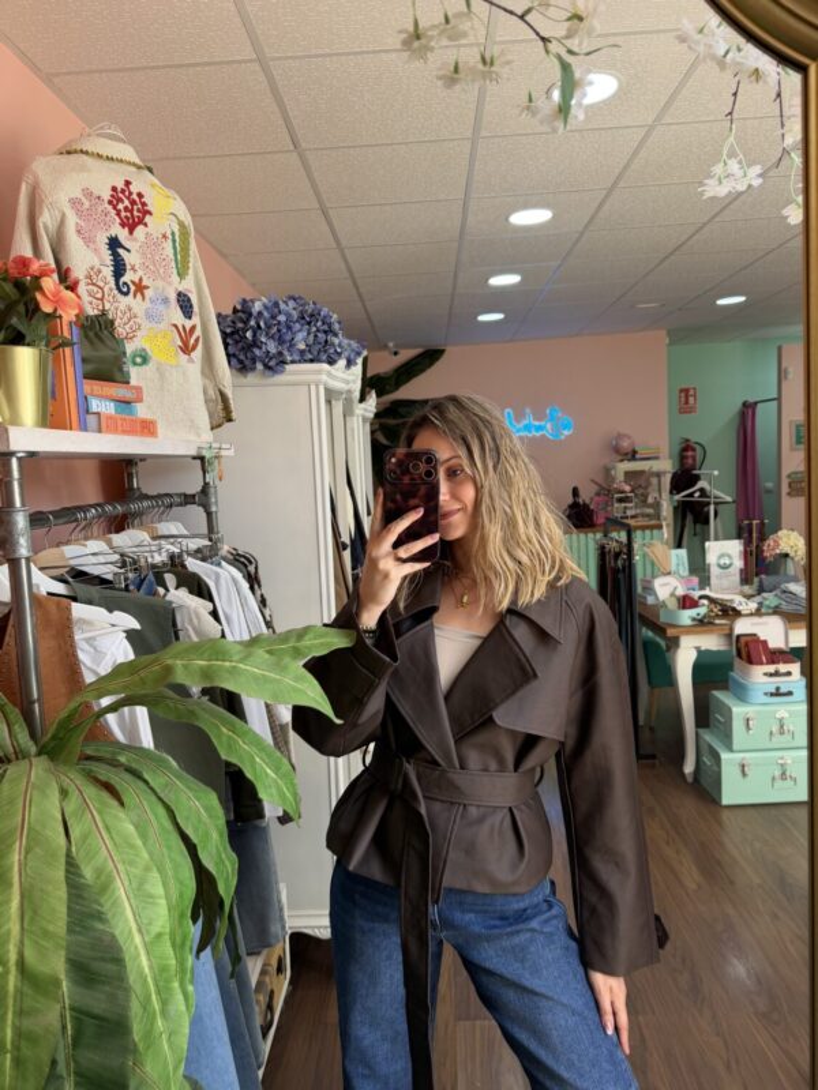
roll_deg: +2.7
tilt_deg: -5.2
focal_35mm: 24
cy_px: 545
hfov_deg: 56.8
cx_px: 409
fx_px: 756
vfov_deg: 71.6
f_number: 1.78
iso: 100
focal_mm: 6.76
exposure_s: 1/171
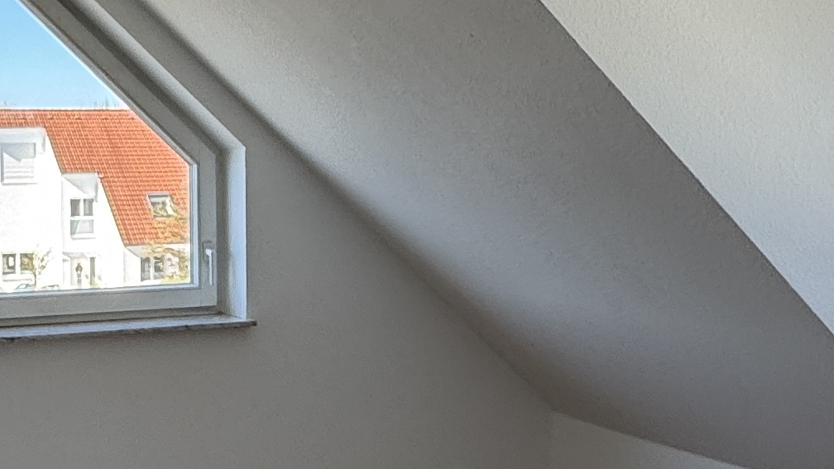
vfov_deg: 19.7
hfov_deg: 33.6
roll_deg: +0.7
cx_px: 202
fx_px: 1349
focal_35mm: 61
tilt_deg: -3.9
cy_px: 248
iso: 40
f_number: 2.2
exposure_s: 1/151
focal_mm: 2.22
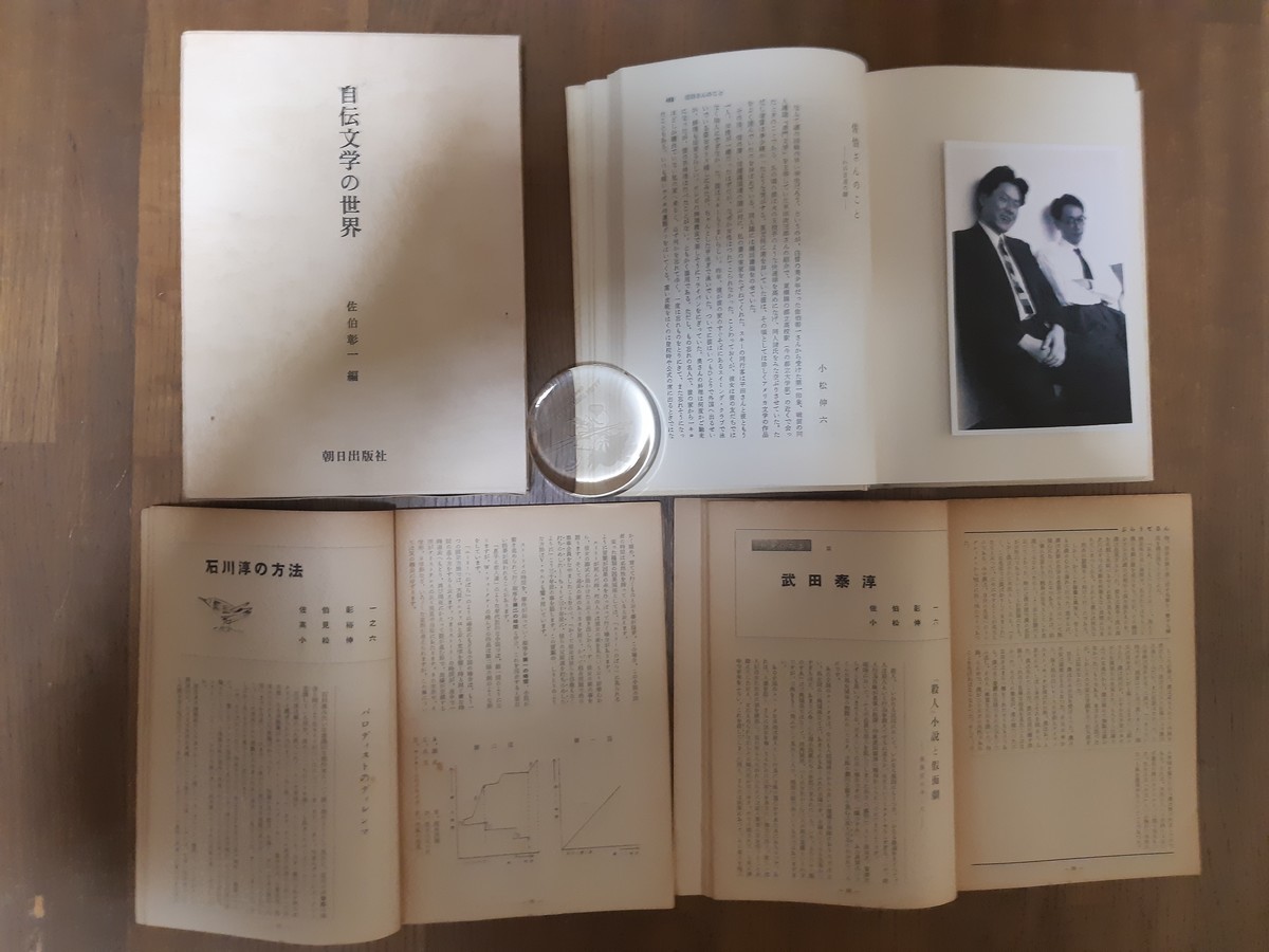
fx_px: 953
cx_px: 634
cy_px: 476
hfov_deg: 67.3
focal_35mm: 26
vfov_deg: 53.1
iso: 250
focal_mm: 3.93
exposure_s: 1/24
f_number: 1.7
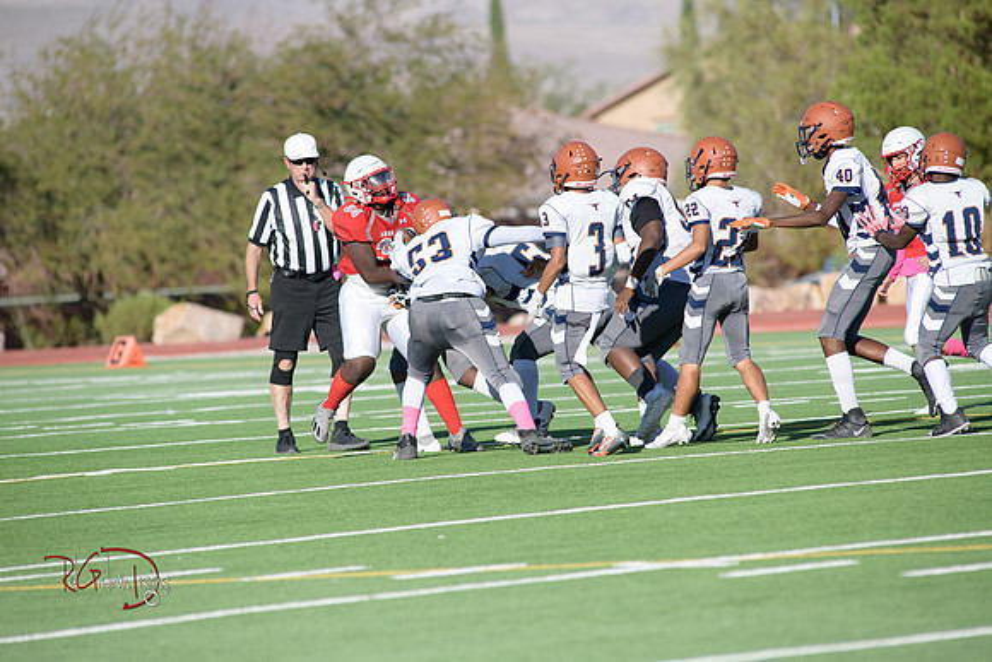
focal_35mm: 300
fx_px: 8268
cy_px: 331
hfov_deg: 6.9
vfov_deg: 4.6
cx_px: 496
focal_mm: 300
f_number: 5
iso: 1000
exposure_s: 1/8000
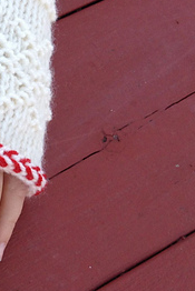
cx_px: -133
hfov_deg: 14.0
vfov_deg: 22.8
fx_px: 722
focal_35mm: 89
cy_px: 108
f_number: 2.4
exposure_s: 1/120
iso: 80
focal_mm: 4.28
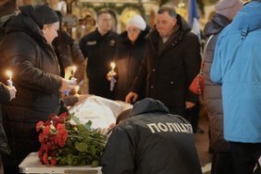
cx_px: 126
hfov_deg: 26.0
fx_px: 566
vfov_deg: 17.4
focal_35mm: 78
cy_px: 124
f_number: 2.8
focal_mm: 54
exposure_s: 1/50
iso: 12800
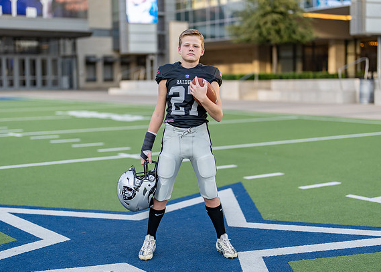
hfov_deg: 31.7
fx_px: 671
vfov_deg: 22.9
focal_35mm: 62
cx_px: 196
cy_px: 146
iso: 100
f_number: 1.2
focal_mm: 50
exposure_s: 1/1600
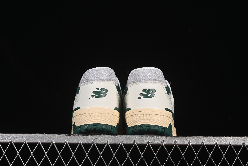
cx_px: 124
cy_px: 83
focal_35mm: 75
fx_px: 517
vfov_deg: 18.2
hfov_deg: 27.0
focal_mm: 50
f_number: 8
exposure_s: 1/80
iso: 160
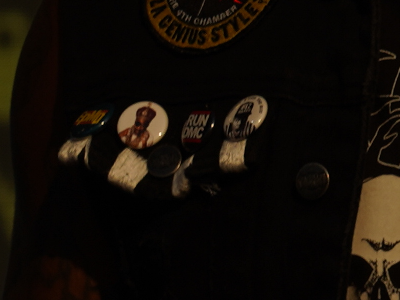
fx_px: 8747
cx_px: 526
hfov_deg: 2.6
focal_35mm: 757
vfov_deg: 2.0
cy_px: 306
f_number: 8
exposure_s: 1/1000
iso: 100
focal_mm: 105
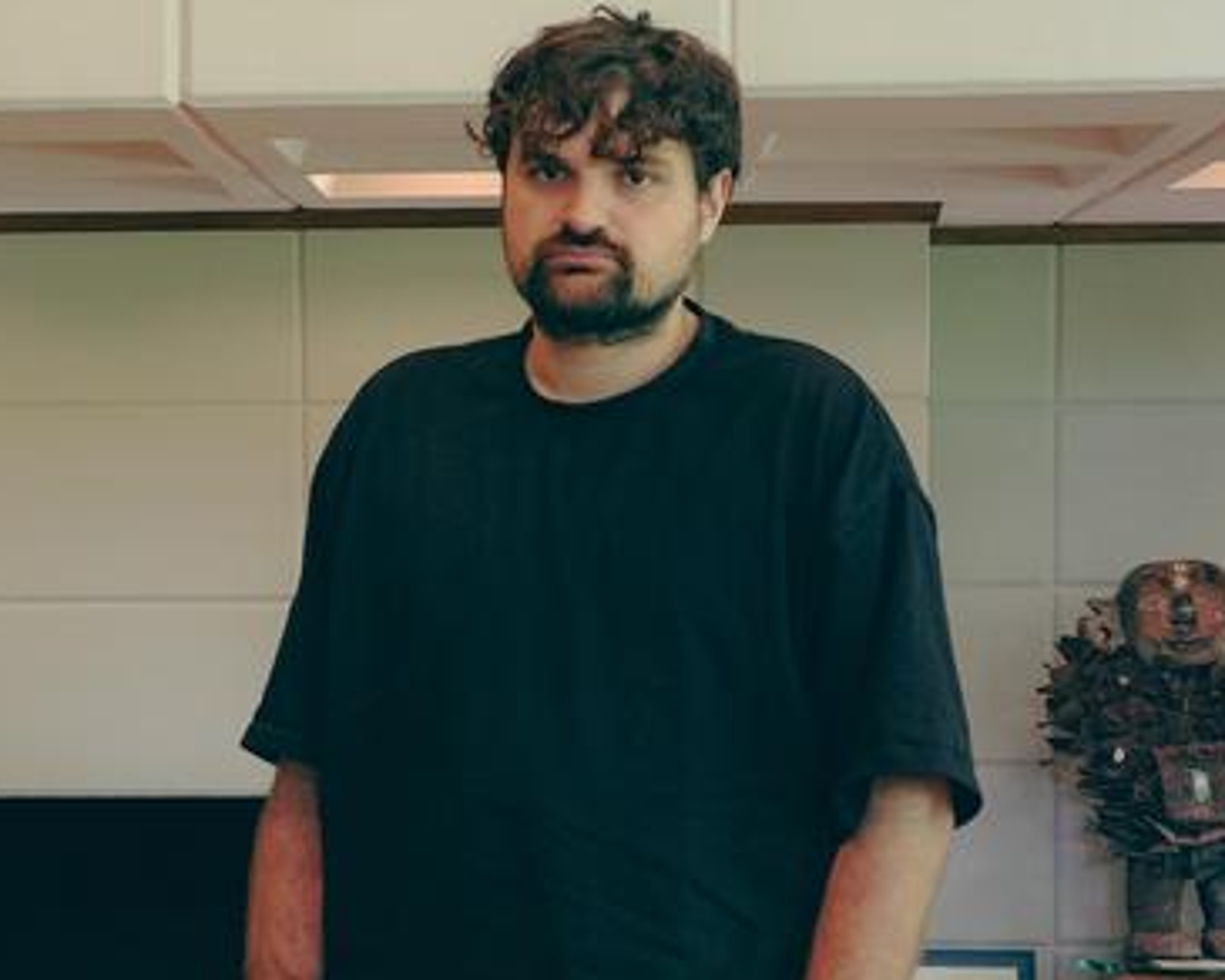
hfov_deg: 17.2
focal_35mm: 111
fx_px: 4024
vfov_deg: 13.9
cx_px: 275
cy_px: 678
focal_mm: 26
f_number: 2.8
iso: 640
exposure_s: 1/40
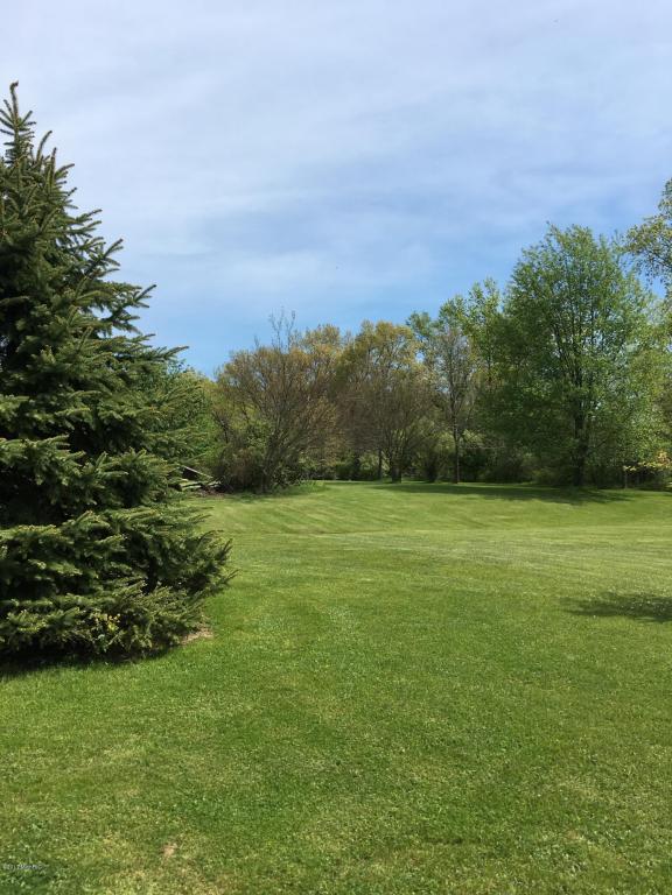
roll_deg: +2.3
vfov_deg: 61.7
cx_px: 336
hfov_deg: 48.2
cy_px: 448
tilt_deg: +1.9
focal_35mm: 29
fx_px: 751
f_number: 2.2
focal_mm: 4.15
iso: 25
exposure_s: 1/1350
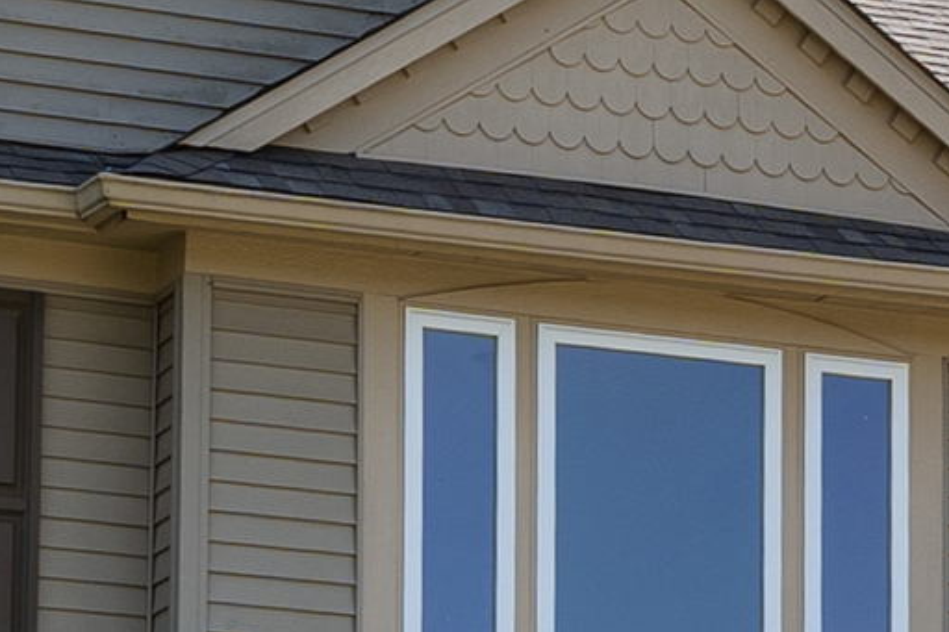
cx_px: 526
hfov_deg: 12.2
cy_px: 932
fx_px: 4427
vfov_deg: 8.0
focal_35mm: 168
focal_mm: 18.8
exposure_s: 1/250
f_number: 5.6
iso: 100
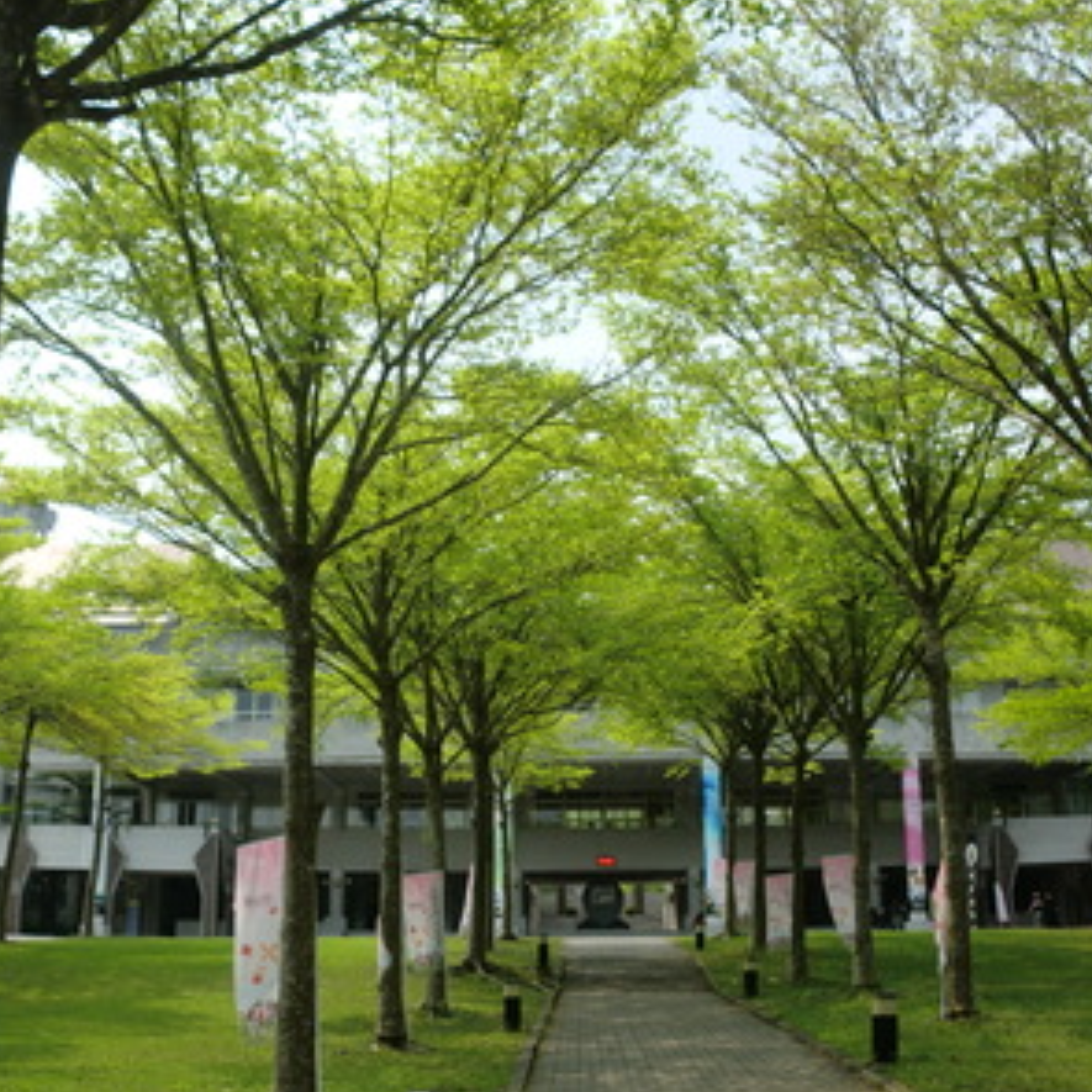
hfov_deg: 40.0
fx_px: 1499
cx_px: 592
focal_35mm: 42
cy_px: 544
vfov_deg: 40.0
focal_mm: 6.3
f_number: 3.1
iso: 64
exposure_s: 1/640
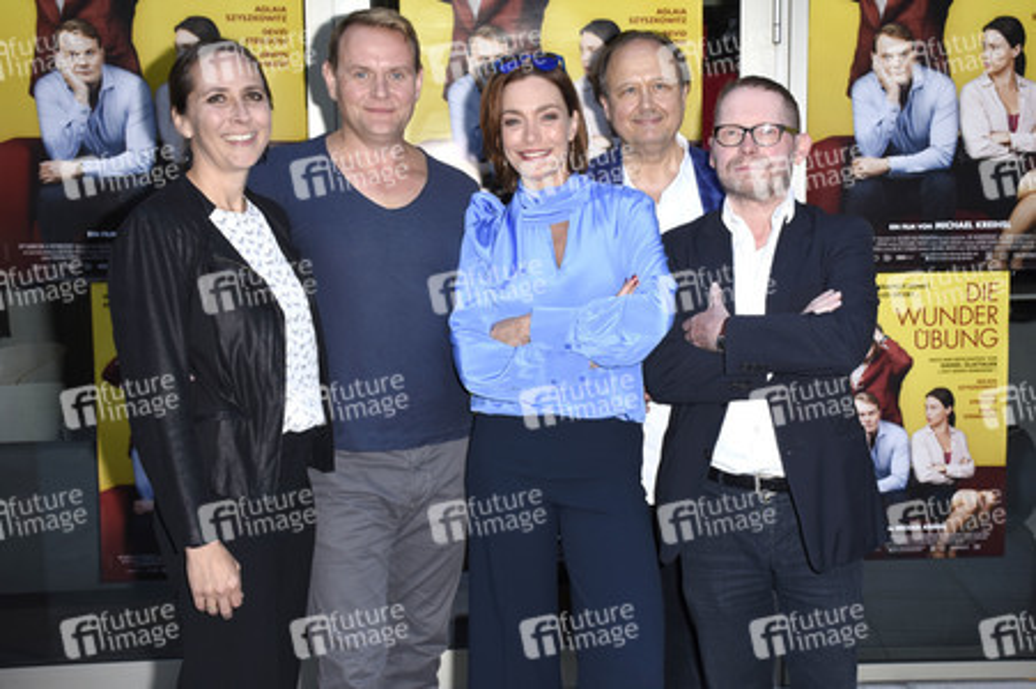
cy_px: 344
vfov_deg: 29.8
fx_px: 1294
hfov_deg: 43.6
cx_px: 518
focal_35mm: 45
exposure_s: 1/100
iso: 320
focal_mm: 30
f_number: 6.3
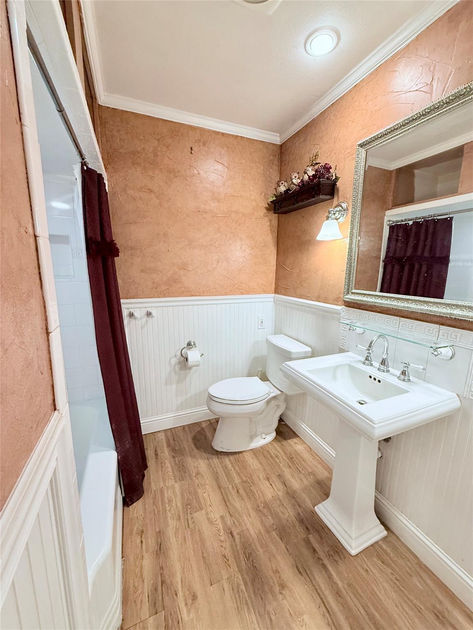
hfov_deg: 85.7
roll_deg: -0.8
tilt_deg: -10.4
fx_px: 255
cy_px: 315
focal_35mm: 14
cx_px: 236
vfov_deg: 102.1
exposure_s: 1/120
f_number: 2.2
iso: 320
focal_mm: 2.22
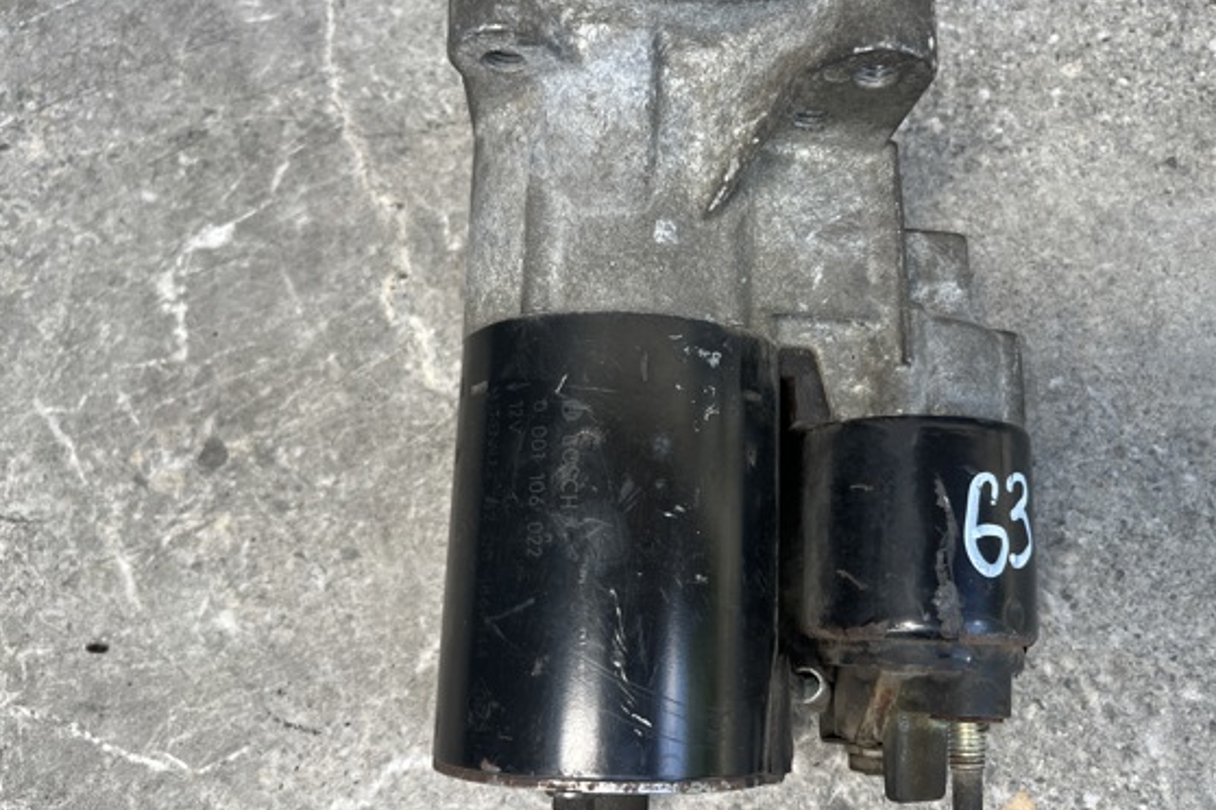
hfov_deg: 60.2
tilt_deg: -69.9
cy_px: 397
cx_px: 656
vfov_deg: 42.3
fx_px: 1047
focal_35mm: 31
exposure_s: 1/122
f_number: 1.6
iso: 40
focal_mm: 5.1
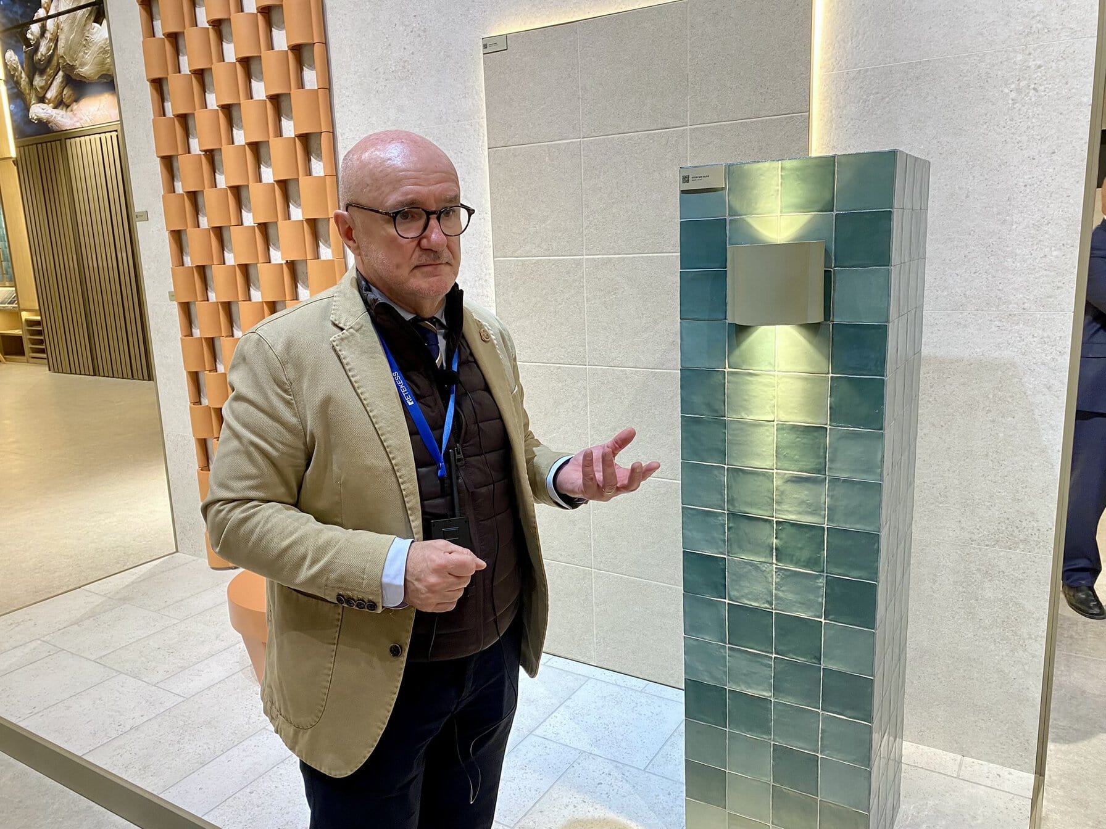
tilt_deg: -11.6
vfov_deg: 53.1
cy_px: 414
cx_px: 553
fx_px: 831
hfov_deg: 67.3
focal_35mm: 26
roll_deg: +2.2
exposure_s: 1/50
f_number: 1.8
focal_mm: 4.25
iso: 64
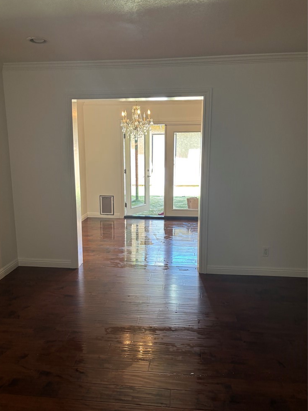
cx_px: 149
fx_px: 320
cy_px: 208
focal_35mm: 27
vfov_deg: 65.3
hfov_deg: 51.4
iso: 160
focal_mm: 5.96
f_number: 1.6
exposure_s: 1/60
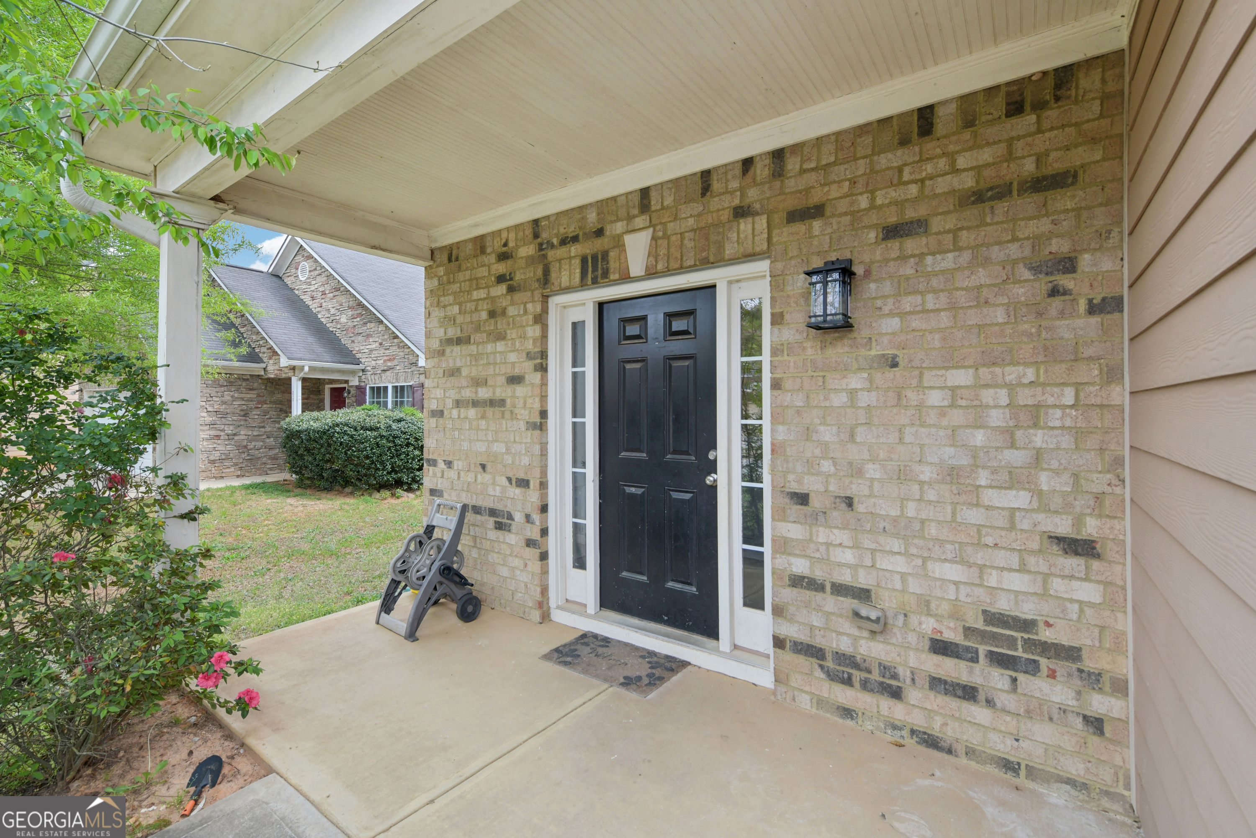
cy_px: 419
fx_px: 558
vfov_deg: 73.7
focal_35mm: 16
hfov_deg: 96.7
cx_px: 628
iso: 400
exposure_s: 1/200
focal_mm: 16
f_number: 8
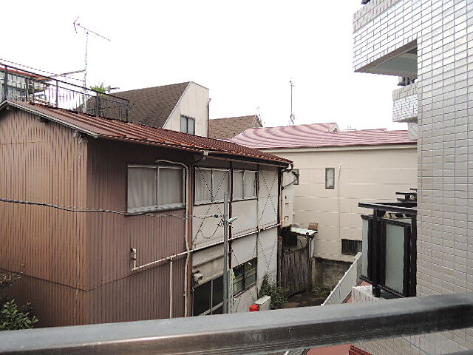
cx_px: 236
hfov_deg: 71.6
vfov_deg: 56.8
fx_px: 328
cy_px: 178
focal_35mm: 24
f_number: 2.8
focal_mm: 4.3
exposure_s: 1/60
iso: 100
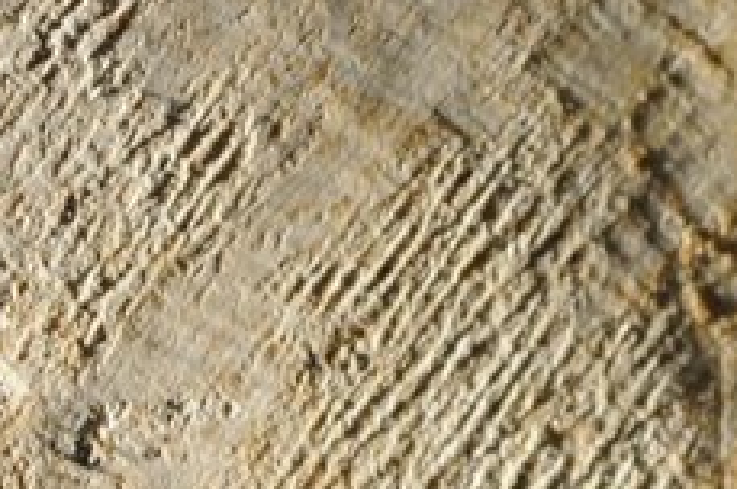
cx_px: 1262
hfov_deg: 8.7
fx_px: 4685
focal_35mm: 229
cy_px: 701
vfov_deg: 5.9
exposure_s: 1/30
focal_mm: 35
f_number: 3.3
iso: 450
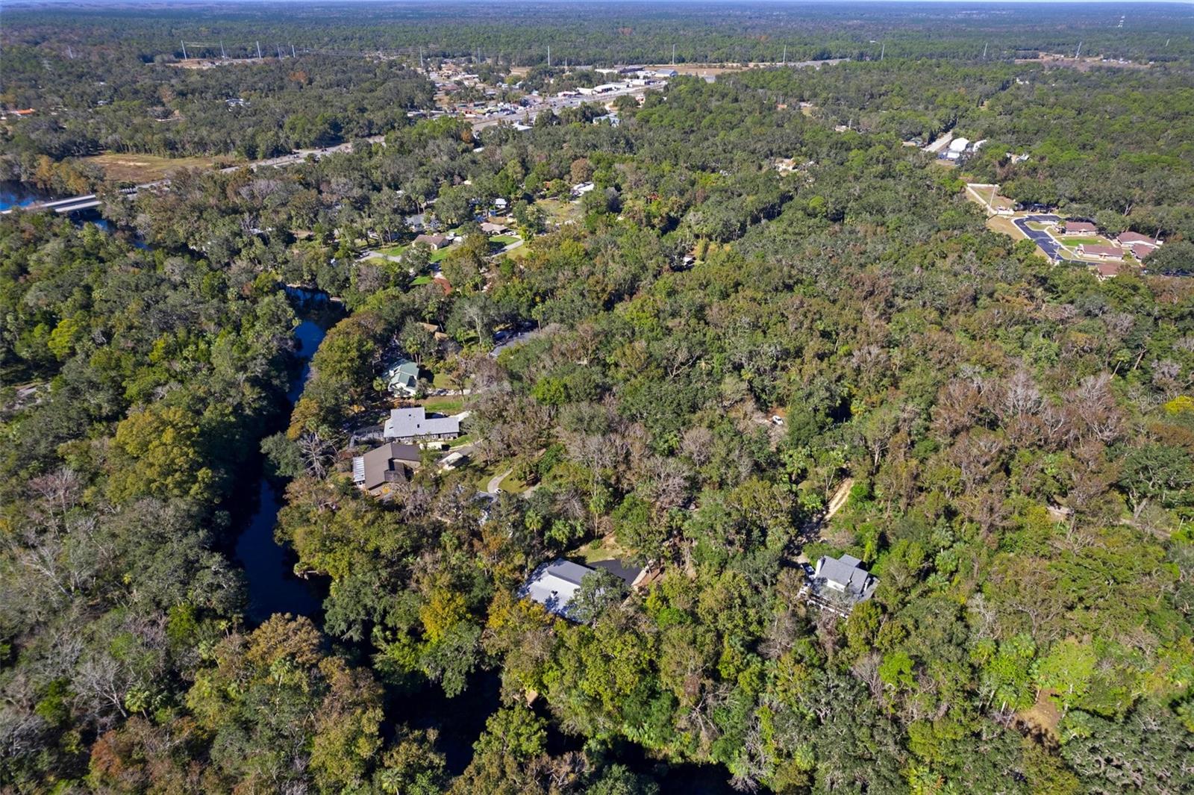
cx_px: 597
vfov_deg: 57.2
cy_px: 398
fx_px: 729
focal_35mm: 22
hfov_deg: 78.6
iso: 100
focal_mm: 8.38
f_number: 2.8
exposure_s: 1/800
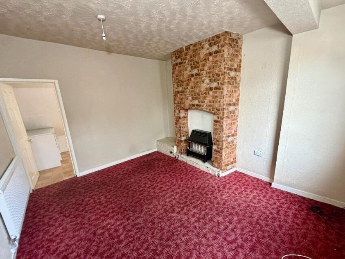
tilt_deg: -17.3
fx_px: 169
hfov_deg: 90.9
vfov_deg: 74.5
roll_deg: +1.6
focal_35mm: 17
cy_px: 144
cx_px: 186
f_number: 2.2
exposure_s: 1/120
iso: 320
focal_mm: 2.22
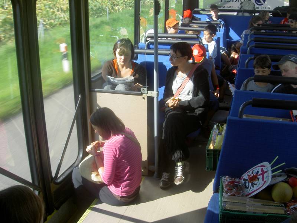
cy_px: 112
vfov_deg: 36.8
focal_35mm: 39
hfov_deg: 47.9
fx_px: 335
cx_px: 148
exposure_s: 1/100
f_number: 4.7
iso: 100
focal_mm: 8
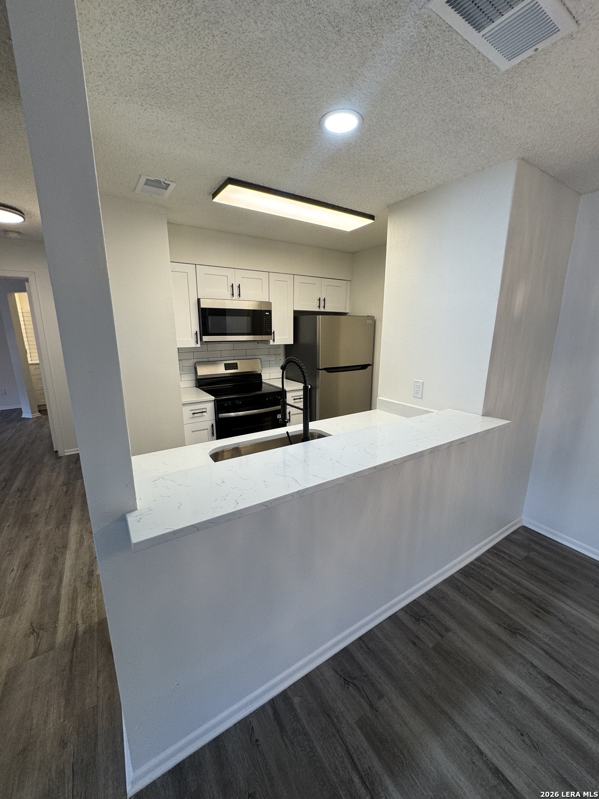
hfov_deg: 85.7
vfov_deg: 102.1
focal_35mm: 14
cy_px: 400
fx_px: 323
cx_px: 300
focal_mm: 2.22
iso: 125
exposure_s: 1/120
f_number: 2.2
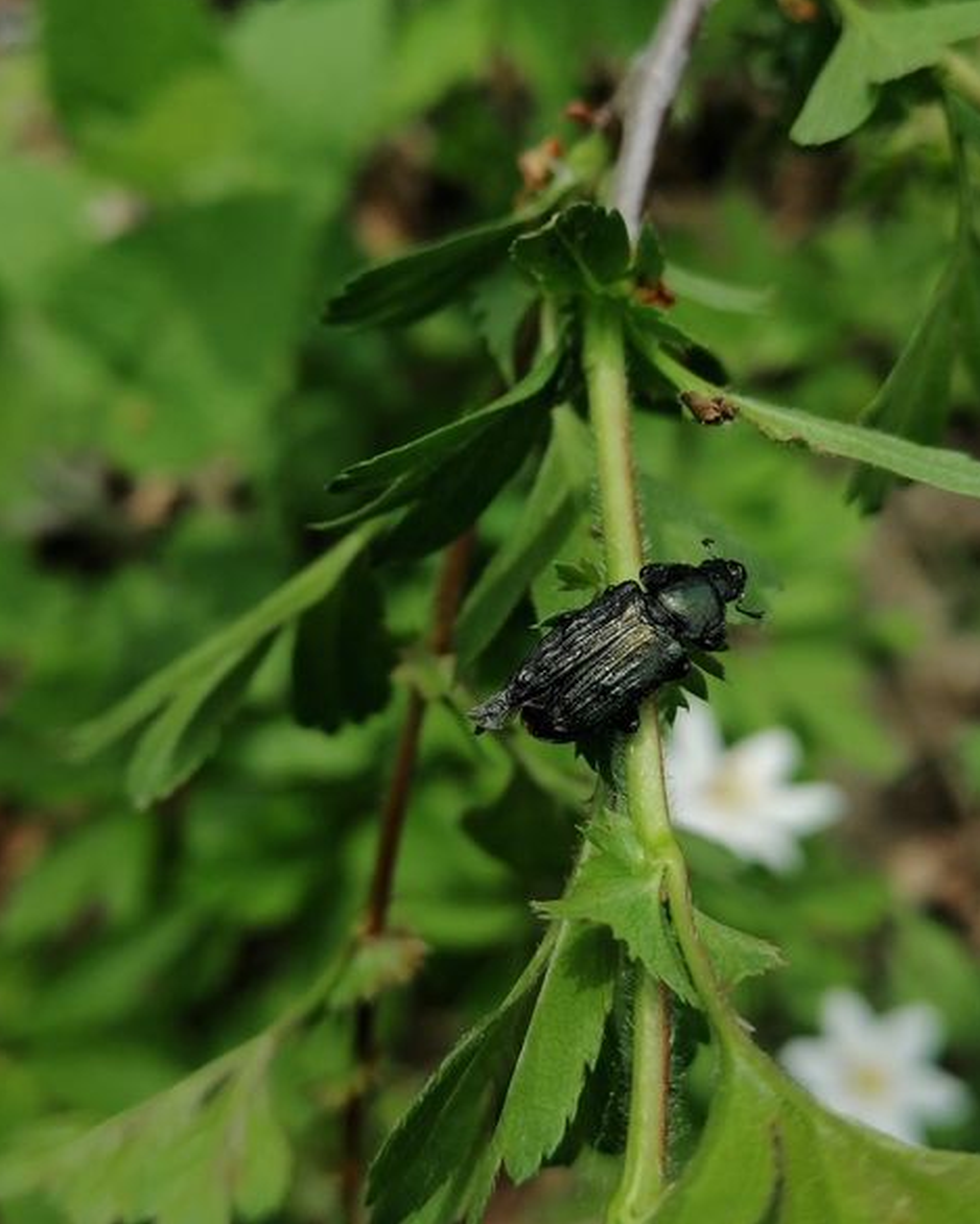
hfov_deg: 31.5
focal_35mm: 48
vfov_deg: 38.8
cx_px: 491
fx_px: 1740
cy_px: 591
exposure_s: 1/760
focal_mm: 3.95
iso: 50
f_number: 1.8
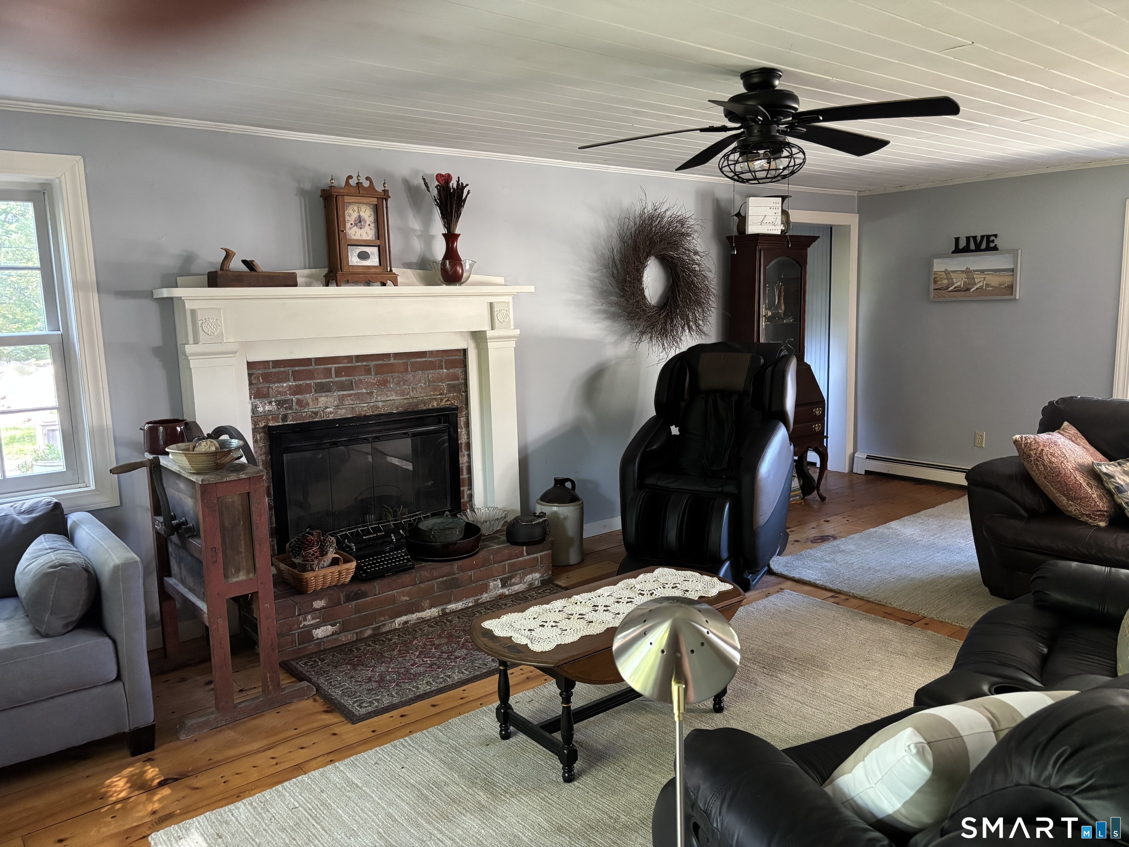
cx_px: 564
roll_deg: +1.5
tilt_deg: -8.9
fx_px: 848
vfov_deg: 53.1
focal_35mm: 26
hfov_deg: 67.3
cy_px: 424
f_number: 1.6
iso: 500
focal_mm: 5.96
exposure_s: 1/46
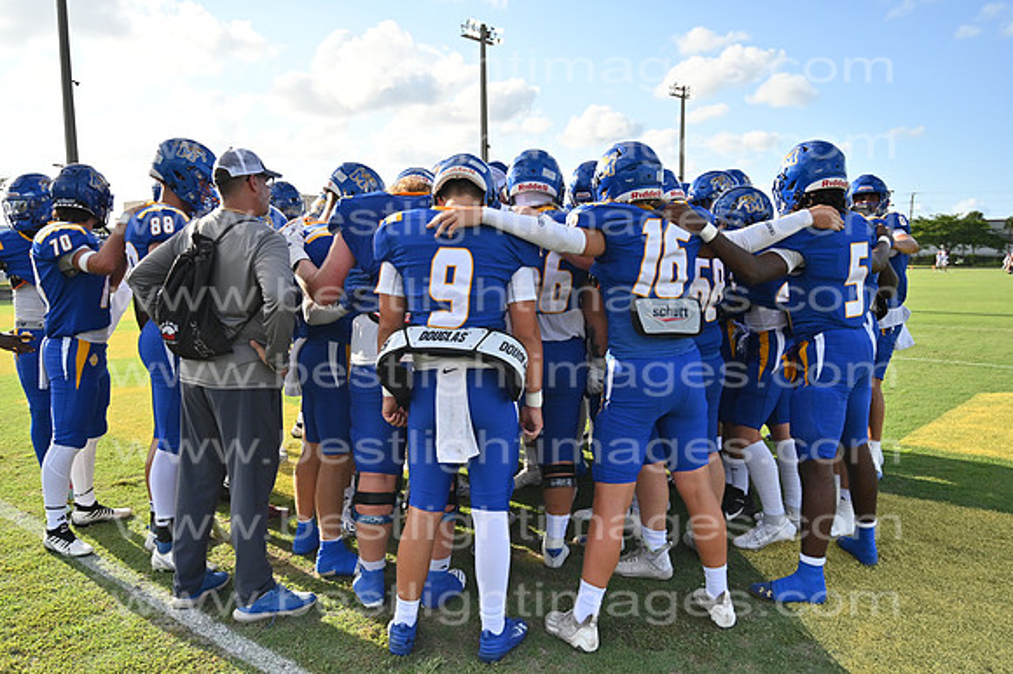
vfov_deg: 43.6
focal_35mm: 30
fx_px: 844
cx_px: 506
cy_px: 337
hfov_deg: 62.0
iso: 1400
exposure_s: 1/8000
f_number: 4
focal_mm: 30
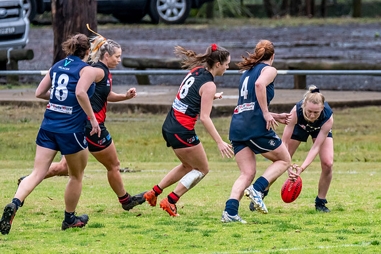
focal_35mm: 991
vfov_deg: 1.4
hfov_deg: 2.1
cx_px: 295
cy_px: 168
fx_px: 10489
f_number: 7.1
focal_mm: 420
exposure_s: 1/1600
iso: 1250
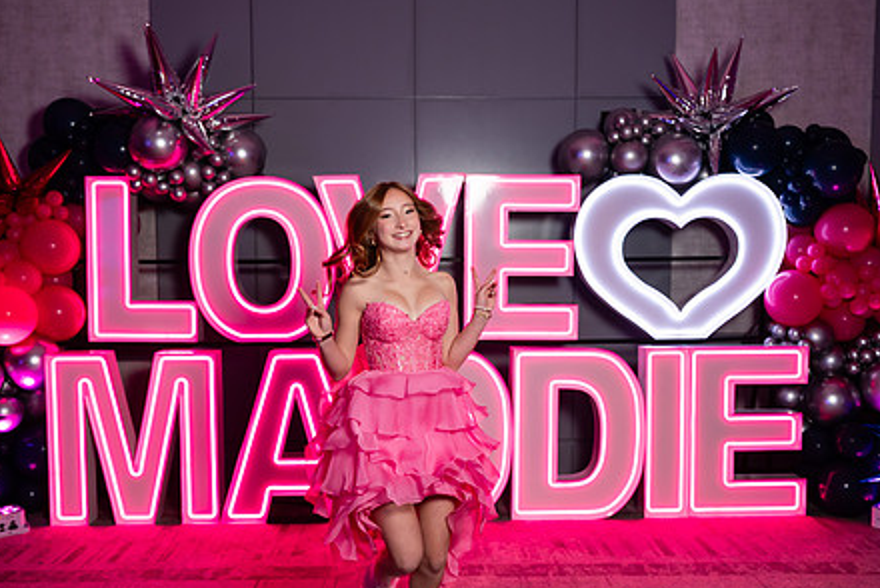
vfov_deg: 36.9
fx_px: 881
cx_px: 416
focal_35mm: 36
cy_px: 329
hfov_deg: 53.1
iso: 320
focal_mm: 24
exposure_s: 1/125
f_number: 3.2
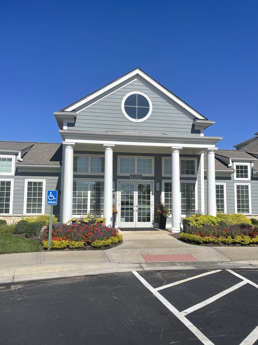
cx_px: 129
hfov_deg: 53.1
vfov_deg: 67.3
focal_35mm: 26
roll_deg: -0.8
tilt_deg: +4.5
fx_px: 258
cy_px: 172
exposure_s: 1/5376
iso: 32
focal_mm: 5.1
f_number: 1.6
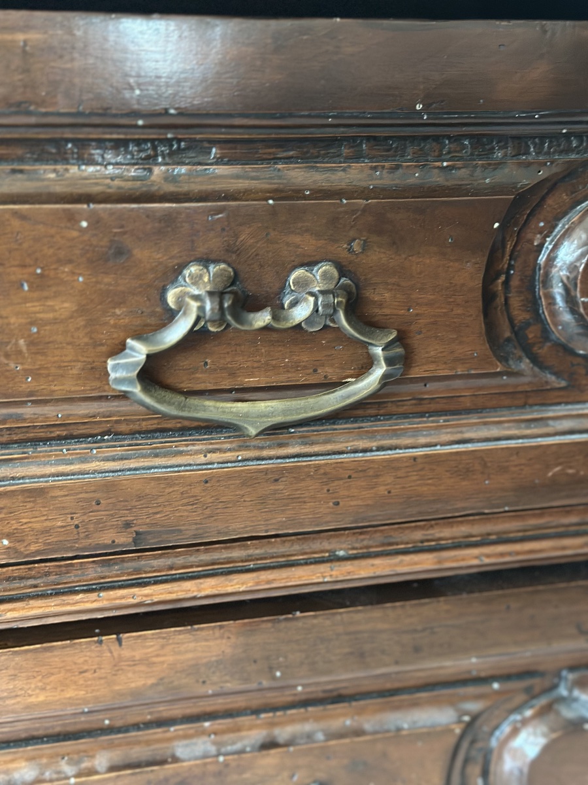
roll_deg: -1.2
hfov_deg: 30.3
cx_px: 294
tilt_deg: -19.3
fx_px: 1087
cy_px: 392
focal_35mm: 48
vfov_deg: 39.7
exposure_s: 1/33
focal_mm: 6.86
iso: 800
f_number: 1.78
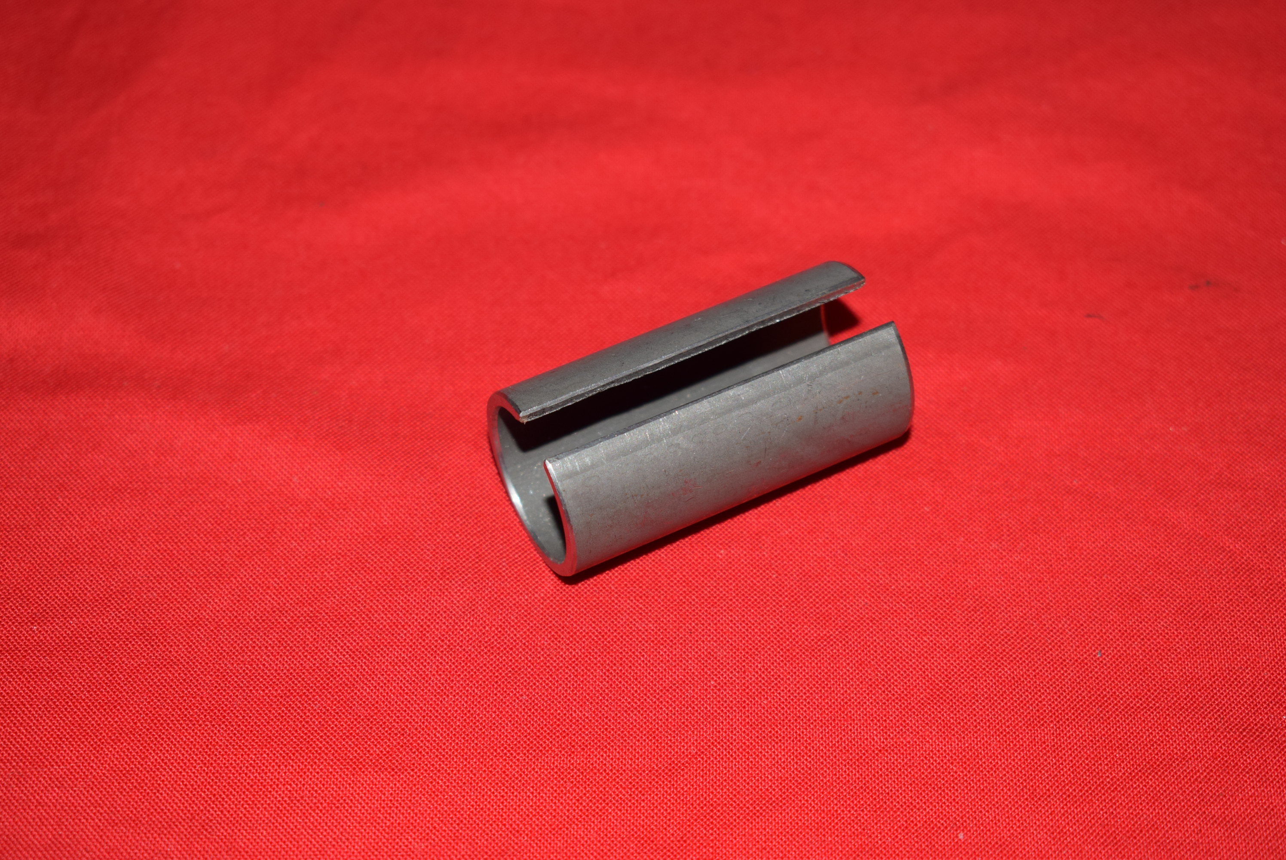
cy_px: 430
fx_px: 2413
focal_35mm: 68
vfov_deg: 20.2
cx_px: 643
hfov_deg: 29.8
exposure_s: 1/125
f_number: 5.6
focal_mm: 45
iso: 400
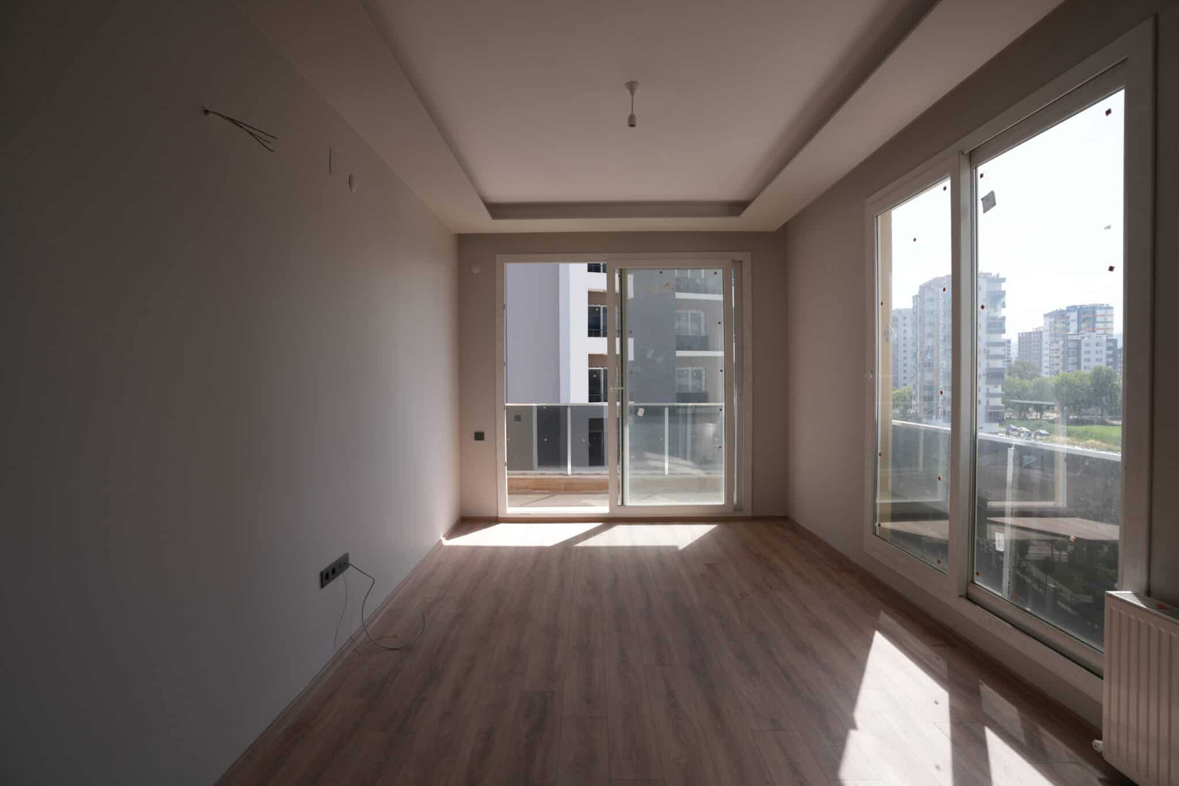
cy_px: 393
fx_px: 557
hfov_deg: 93.3
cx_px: 590
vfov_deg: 70.4
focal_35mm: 17
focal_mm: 17
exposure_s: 1/250
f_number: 5
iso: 100
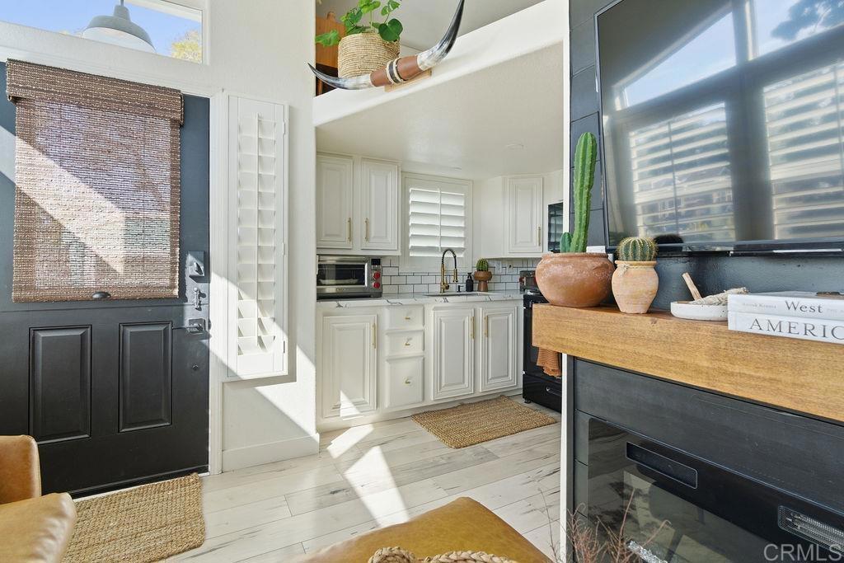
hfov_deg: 96.7
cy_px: 282
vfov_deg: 73.8
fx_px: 375
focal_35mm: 16
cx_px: 422
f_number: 8
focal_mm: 16
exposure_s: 1/800
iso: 250
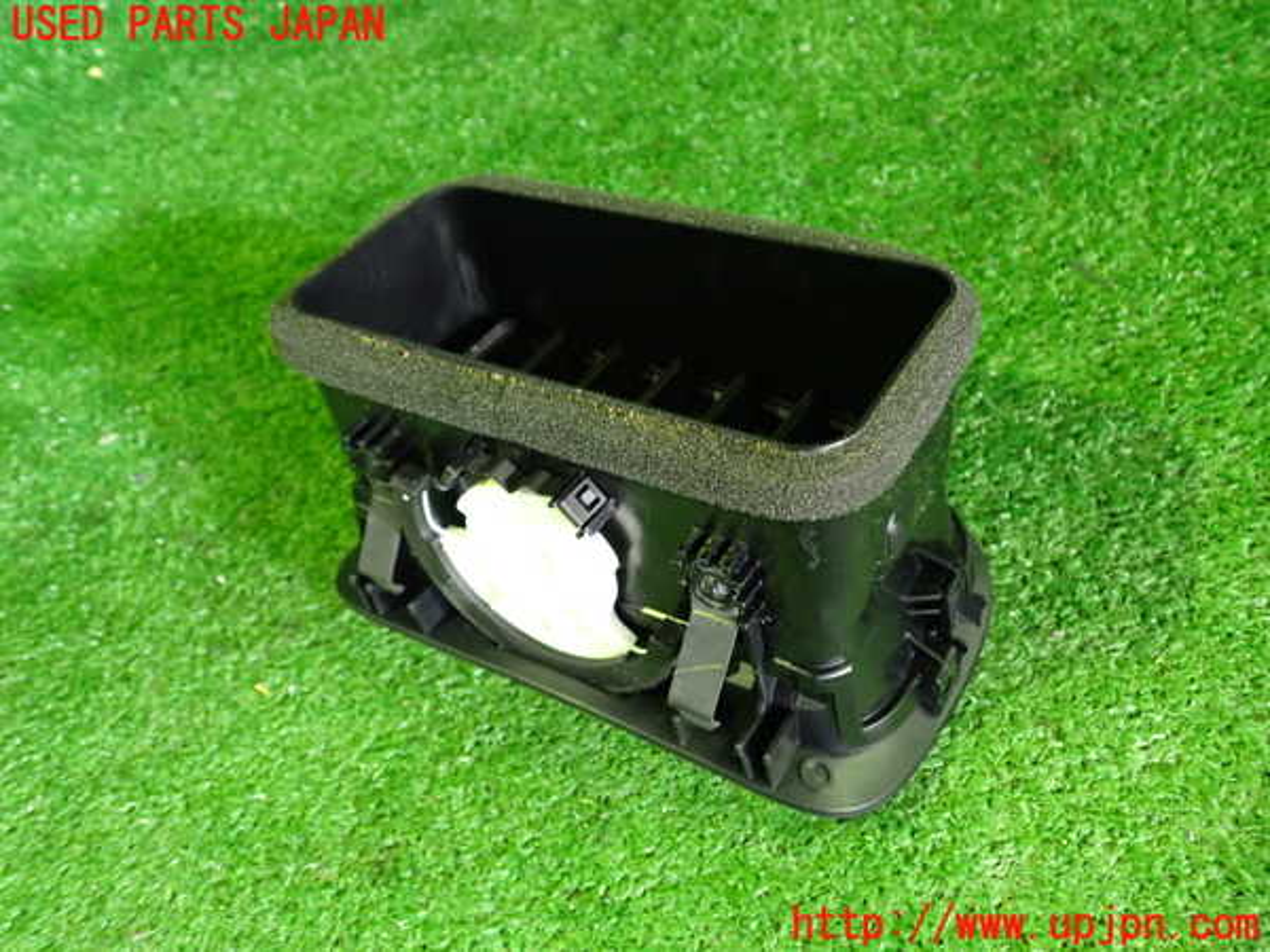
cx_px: 635
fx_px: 1101
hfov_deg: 60.0
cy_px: 476
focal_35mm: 30
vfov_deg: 46.8
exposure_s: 1/25
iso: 800
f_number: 2.3
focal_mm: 5.4
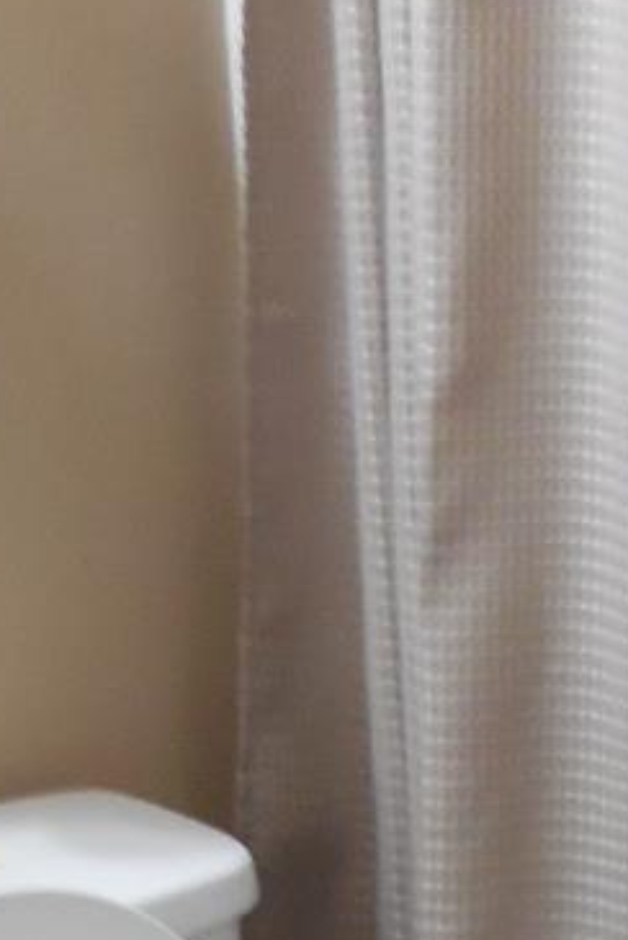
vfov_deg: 18.1
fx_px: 2899
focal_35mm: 111
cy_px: 827
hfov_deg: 12.3
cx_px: 588
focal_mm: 4.6
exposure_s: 1/13
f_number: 3.5
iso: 400
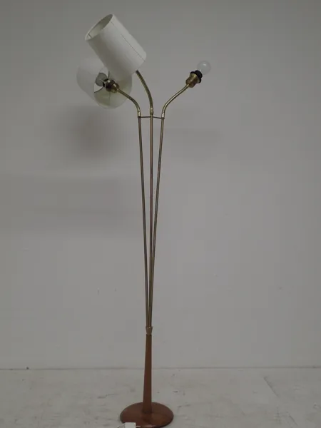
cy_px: 214
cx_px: 160
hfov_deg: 40.7
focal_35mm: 35
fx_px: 433
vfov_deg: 52.6
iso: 100
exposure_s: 1/60
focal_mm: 6.42
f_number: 2.6
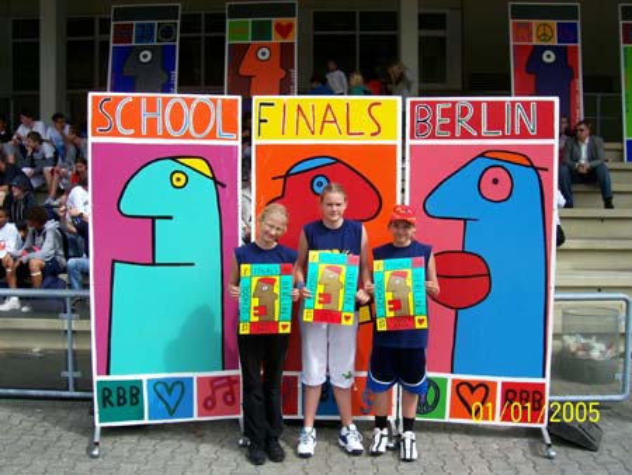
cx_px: 316
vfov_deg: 41.8
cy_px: 238
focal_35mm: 34
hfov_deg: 53.9
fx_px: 621
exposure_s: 1/400
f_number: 5.1
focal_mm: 5.6
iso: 80
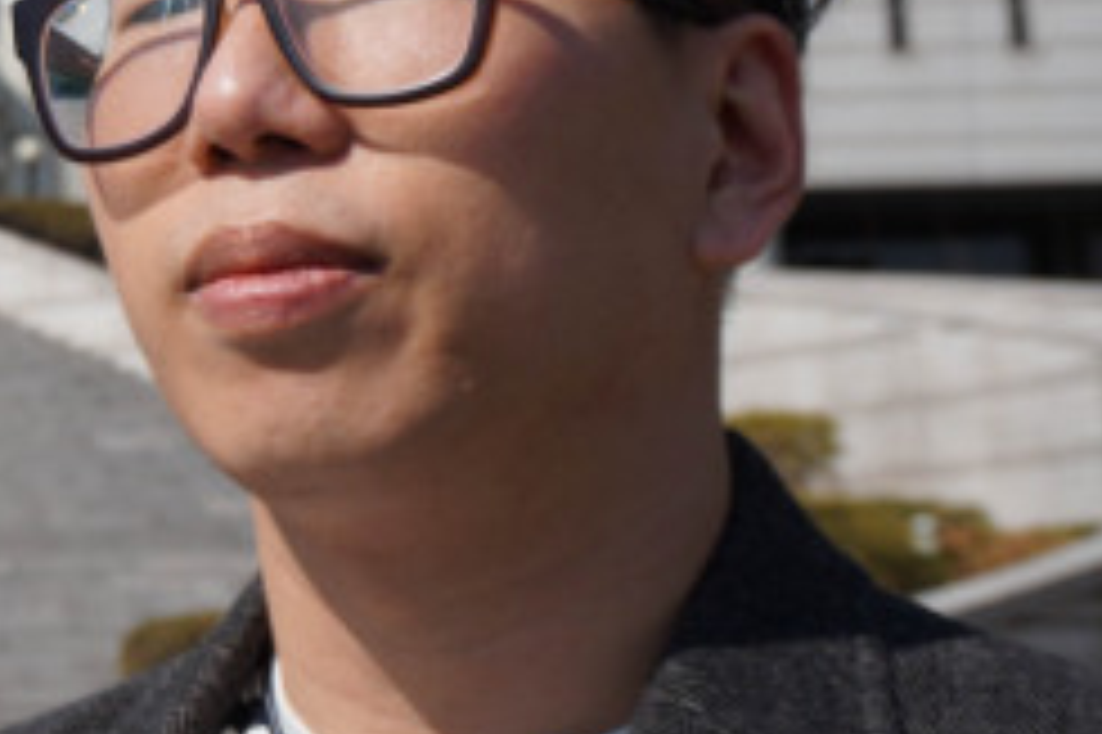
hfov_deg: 19.0
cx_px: -351
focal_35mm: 99
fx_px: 3038
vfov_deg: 13.6
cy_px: 74
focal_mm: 25
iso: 200
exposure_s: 1/1600
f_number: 6.3
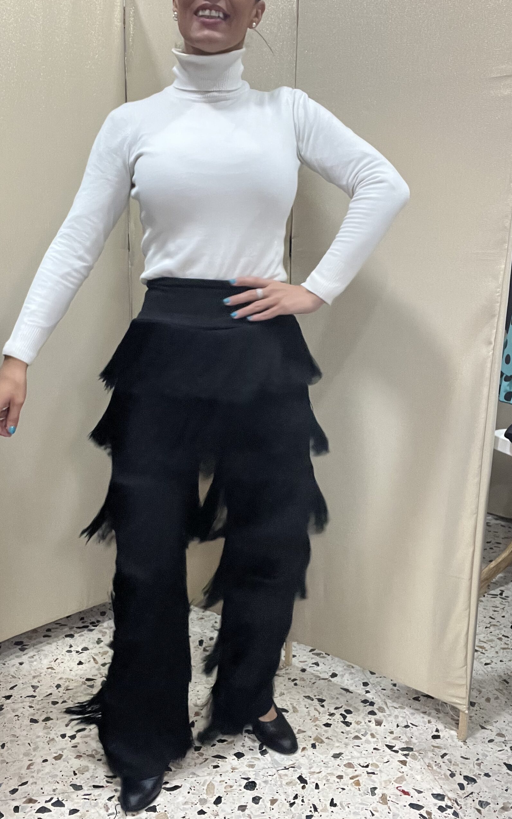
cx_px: 216
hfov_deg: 39.3
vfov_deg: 59.7
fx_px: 714
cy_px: 411
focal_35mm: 32
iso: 200
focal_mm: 2.71
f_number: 2.2
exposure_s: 1/50
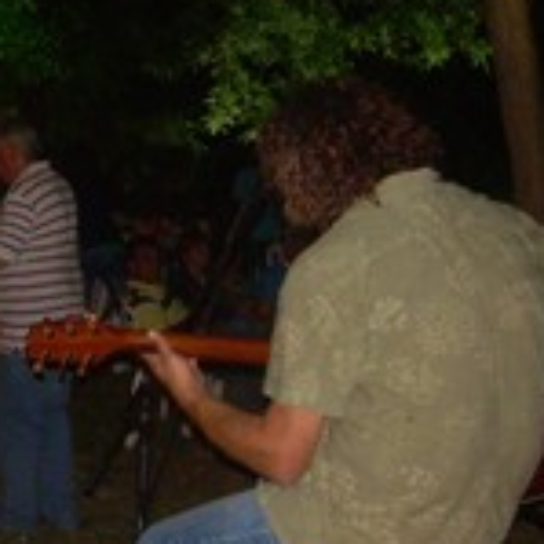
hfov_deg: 16.8
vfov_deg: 17.2
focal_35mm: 101
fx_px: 1796
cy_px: 208
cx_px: -22
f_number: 2.8
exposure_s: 1/60
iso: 200
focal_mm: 6.3
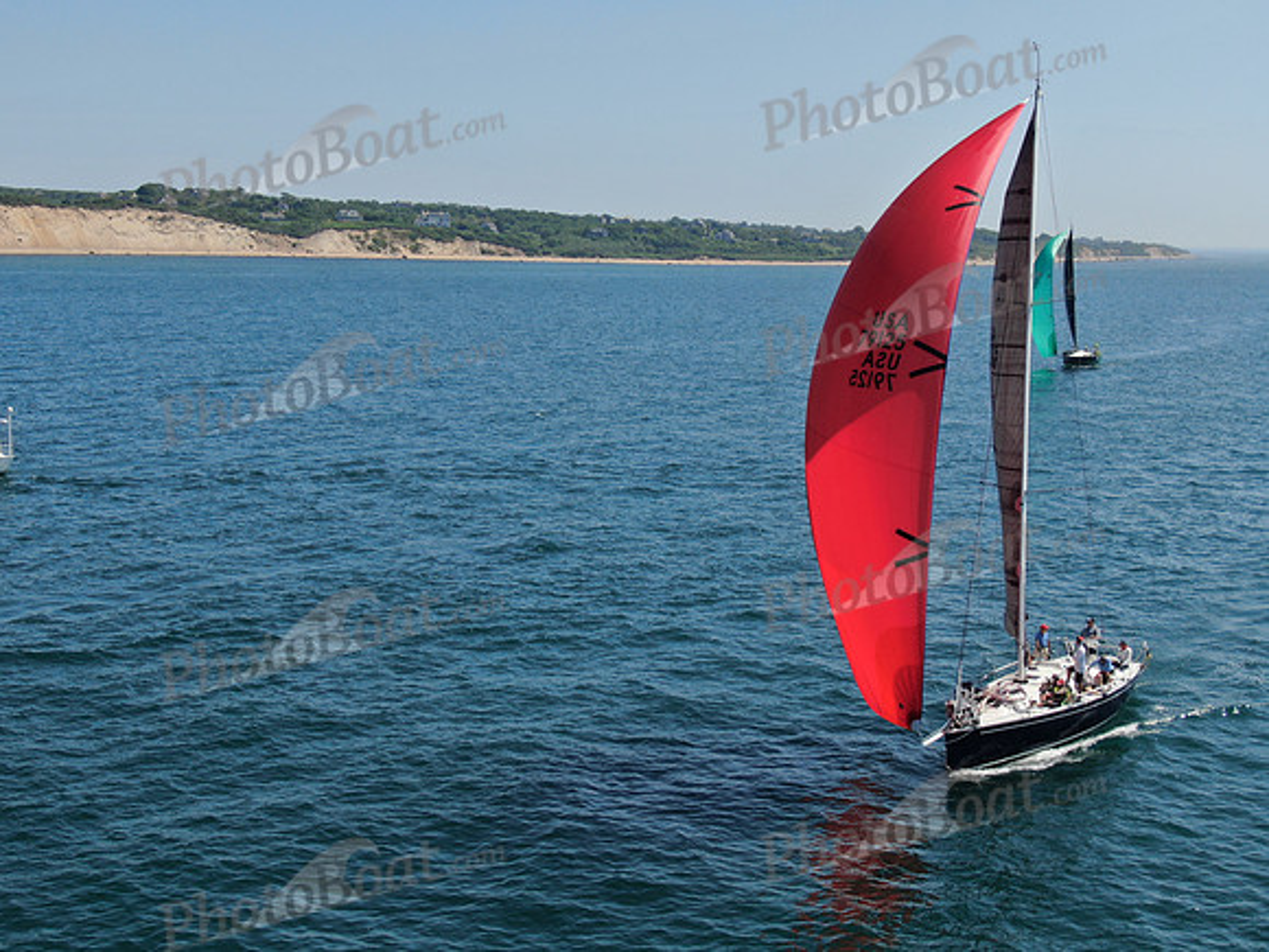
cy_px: 476
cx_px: 634
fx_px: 1760
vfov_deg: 30.3
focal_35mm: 48
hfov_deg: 39.7
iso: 100
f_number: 3.8
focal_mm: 8.6
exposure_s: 1/1000
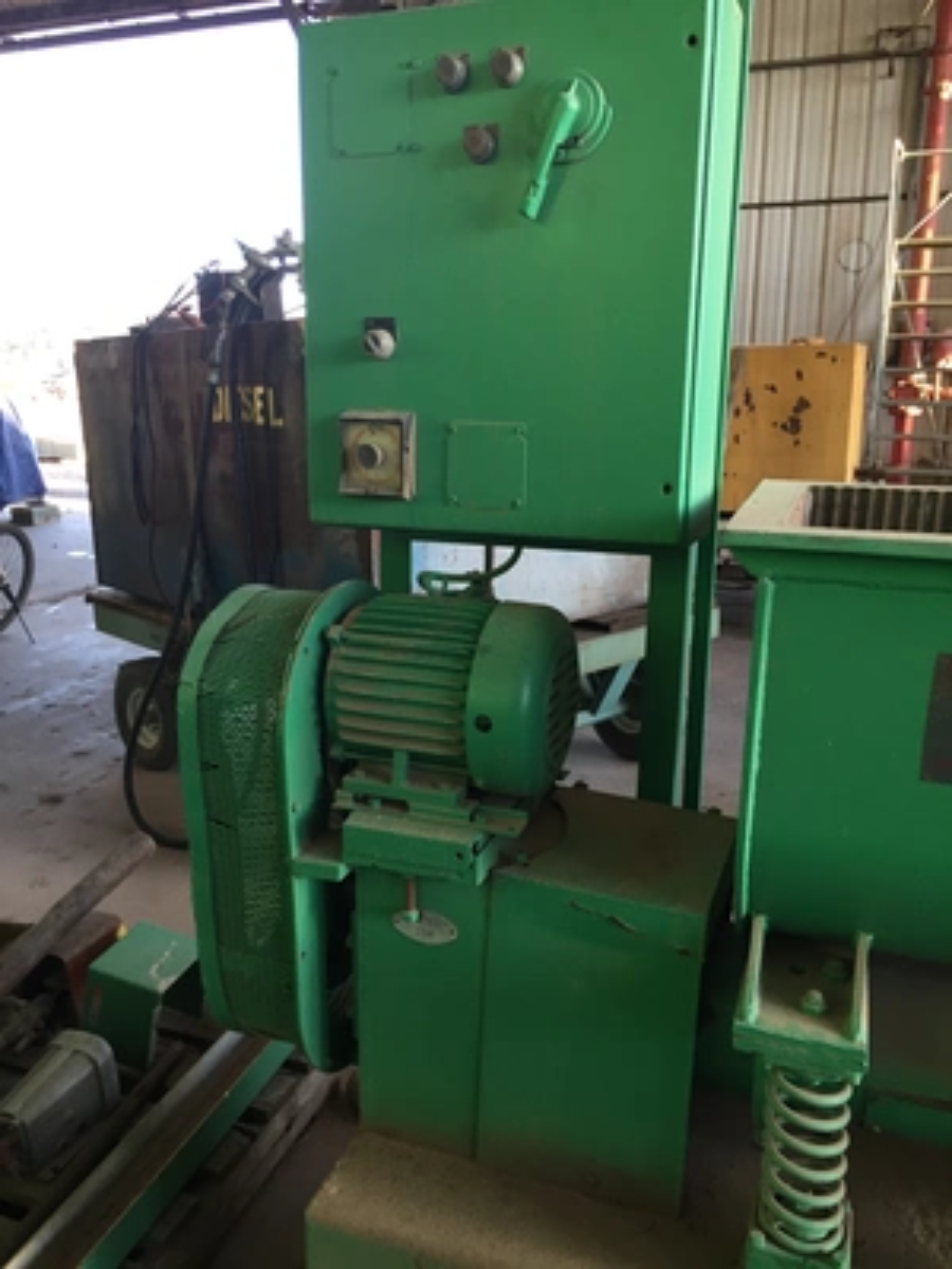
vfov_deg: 61.7
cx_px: 476
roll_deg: +0.7
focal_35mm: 29
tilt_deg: -13.8
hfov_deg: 48.2
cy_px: 634
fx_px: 1063
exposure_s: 1/30
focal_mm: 4.15
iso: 32
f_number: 2.2
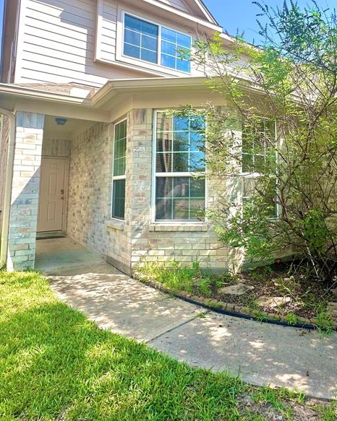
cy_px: 160
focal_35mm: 24
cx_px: 241
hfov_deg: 56.6
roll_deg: +0.9
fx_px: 299
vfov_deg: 69.3
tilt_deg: +5.9
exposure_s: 1/449
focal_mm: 2.22
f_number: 2.2
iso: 40
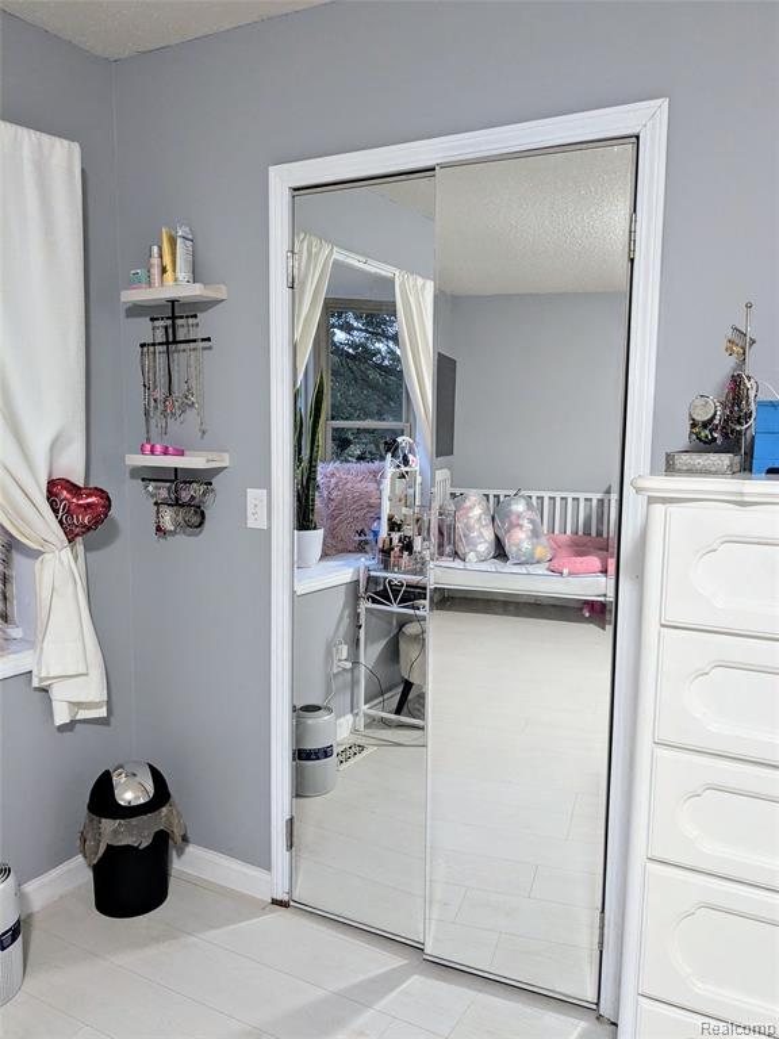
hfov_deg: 51.4
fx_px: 810
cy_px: 520
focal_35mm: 27
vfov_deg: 65.3
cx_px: 390
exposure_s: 1/30
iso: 304
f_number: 1.73
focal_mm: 4.38
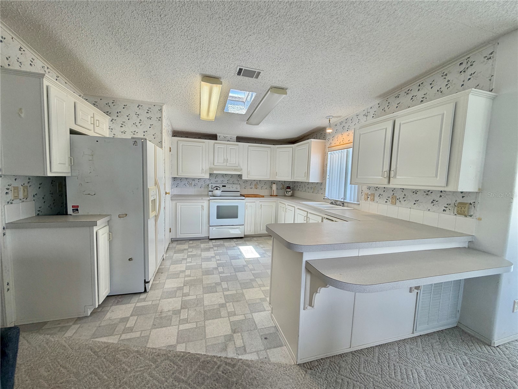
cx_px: 259
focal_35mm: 14
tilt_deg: -4.8
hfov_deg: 102.1
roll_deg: -2.0
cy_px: 194
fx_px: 209
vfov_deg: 85.7
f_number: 2.2
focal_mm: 2.22
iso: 125
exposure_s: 1/120
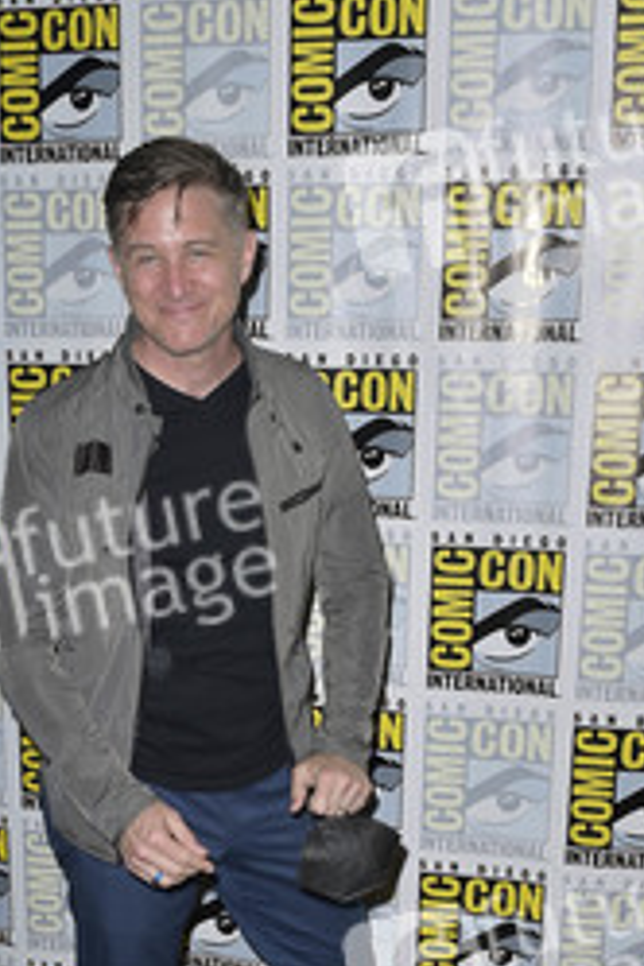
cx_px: 192
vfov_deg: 41.8
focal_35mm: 45
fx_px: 1207
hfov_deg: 29.6
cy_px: 768
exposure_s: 1/250
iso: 320
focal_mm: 28
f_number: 6.3
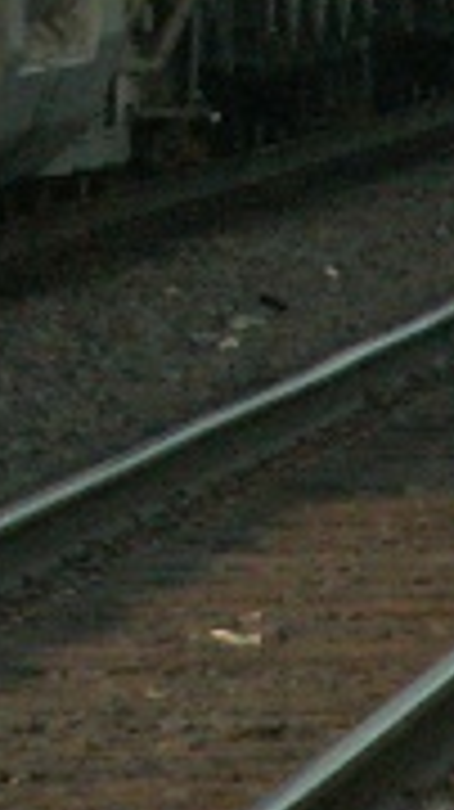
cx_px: -1061
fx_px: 23586
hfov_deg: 1.1
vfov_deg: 2.0
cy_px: -562
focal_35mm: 1100
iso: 160
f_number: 4
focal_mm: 28.98
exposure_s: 1/250
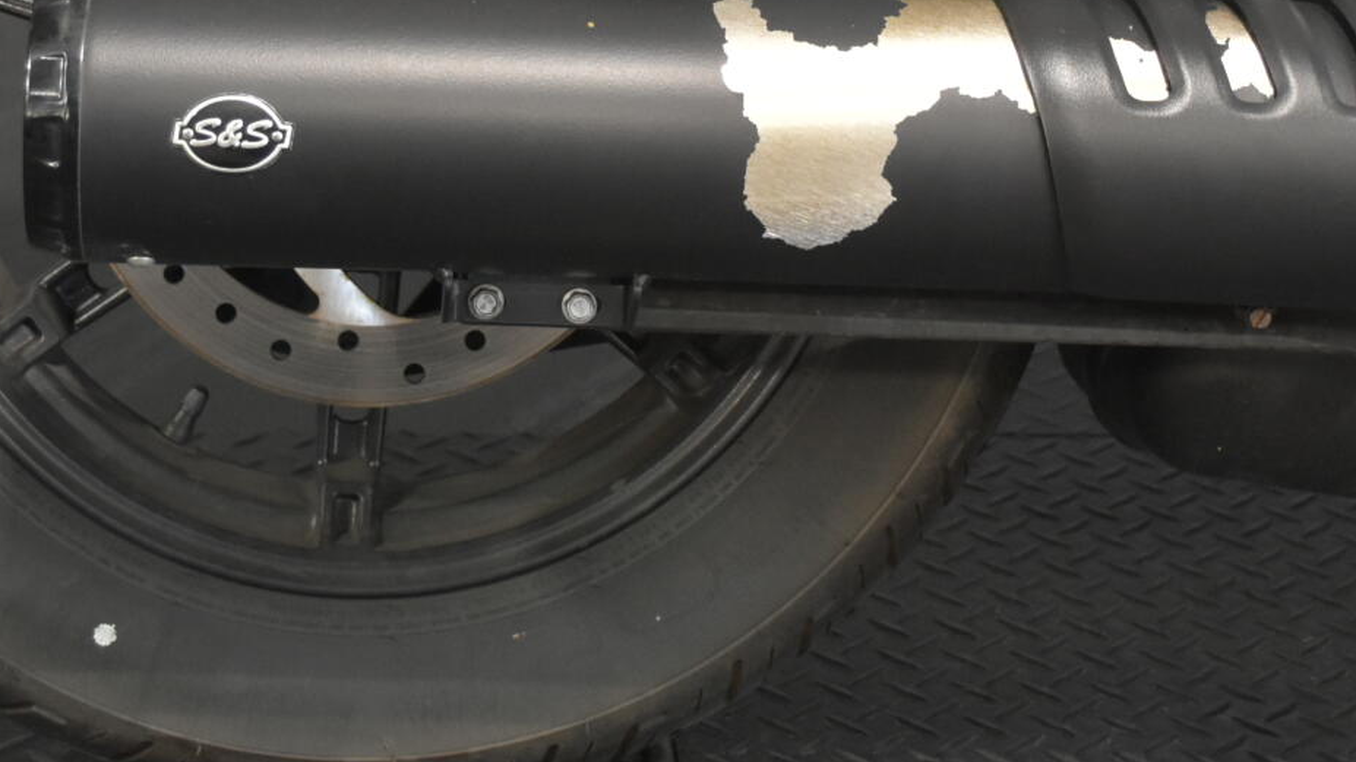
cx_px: 690
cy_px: -62
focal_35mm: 95
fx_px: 3415
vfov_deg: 12.5
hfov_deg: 22.5
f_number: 4.5
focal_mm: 28
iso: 1600
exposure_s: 1/25
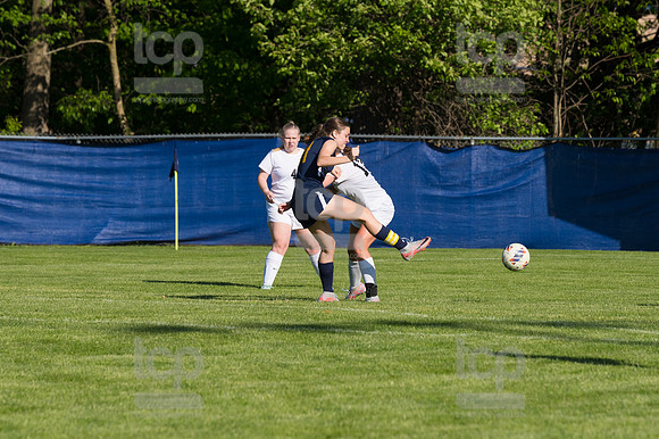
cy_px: 220
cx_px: 330
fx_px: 5488
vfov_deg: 4.6
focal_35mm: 300
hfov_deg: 6.9
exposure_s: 1/1600
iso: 250
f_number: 5.6
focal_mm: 200
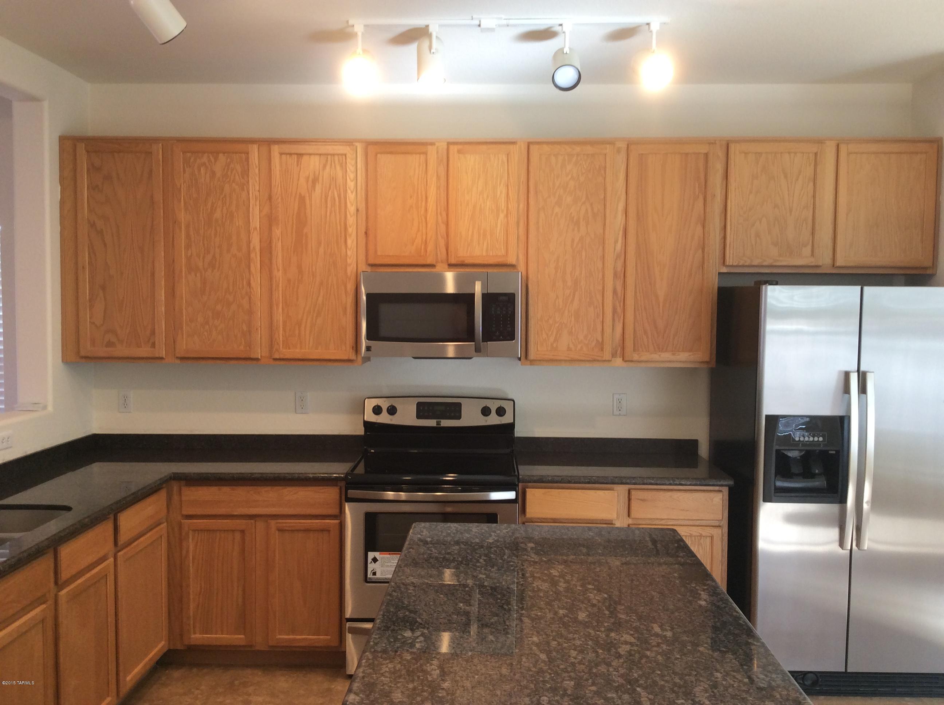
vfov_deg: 44.1
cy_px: 352
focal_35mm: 32
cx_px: 472
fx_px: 871
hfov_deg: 56.9
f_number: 2.4
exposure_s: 1/24
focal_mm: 3.3
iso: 40
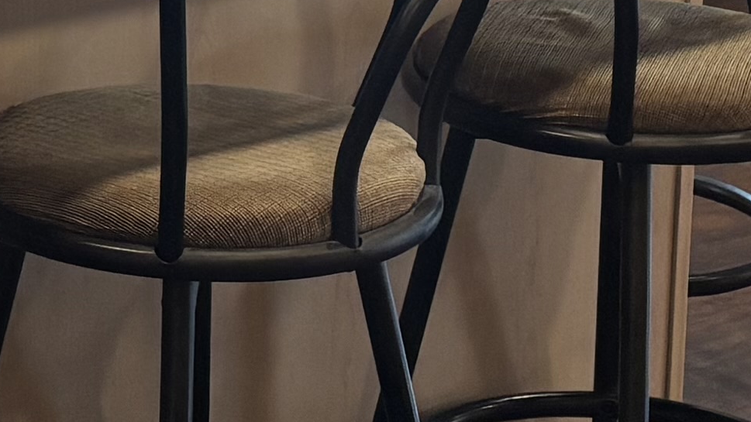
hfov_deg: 12.5
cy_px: -383
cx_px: -226
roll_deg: +0.0
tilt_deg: -9.0
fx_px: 3325
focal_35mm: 167
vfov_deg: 7.0
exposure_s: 1/60
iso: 160
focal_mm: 5.96
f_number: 1.6
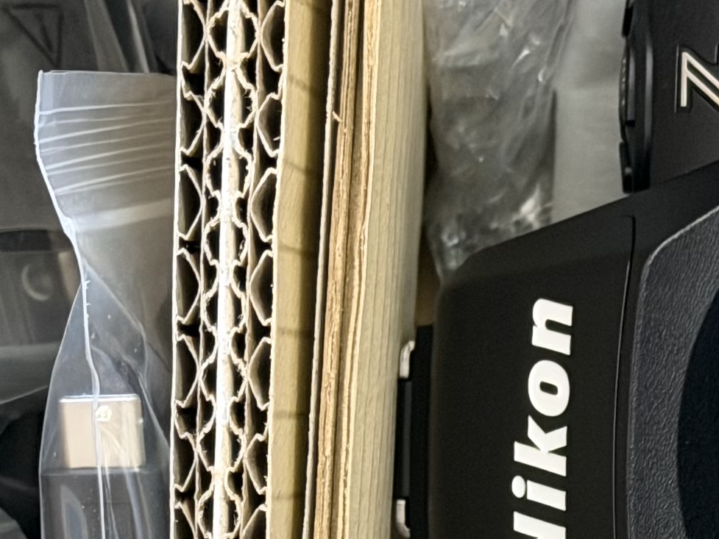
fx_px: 4113
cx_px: 585
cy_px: 635
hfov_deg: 10.0
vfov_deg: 7.4
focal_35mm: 198
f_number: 1.78
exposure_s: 1/40
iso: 500
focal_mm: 6.76
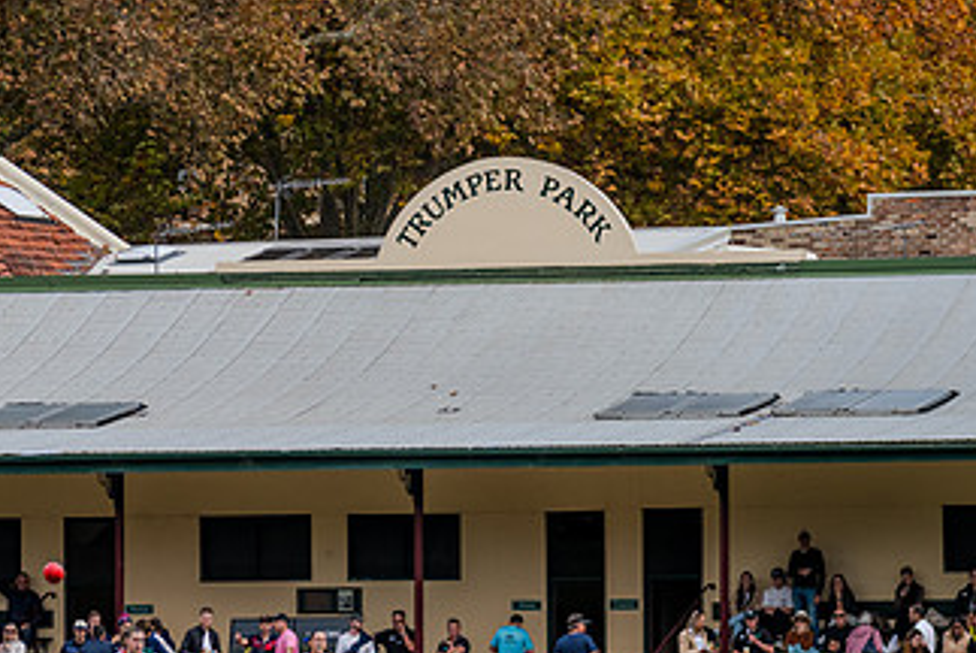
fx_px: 8520
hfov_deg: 6.6
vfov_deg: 4.4
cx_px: 405
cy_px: 355
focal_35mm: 314
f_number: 5.6
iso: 800
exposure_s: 1/1600
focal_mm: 170
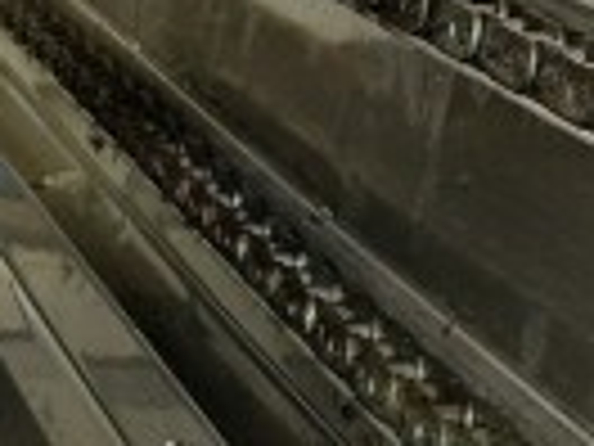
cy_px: 1171
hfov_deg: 9.9
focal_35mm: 179
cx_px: -756
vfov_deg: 7.6
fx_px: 3072
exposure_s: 1/180
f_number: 1.8
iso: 80
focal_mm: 5.4
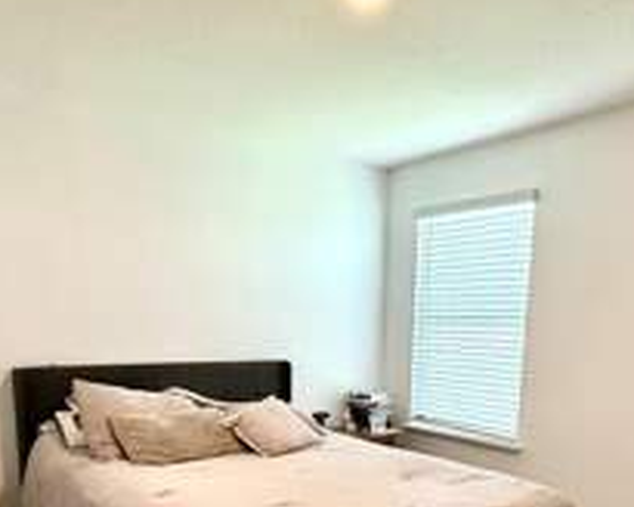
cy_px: 424
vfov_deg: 43.1
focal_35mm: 32
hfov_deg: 55.6
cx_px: 337
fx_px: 600
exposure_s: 1/120
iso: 160
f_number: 2.2
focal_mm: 2.22
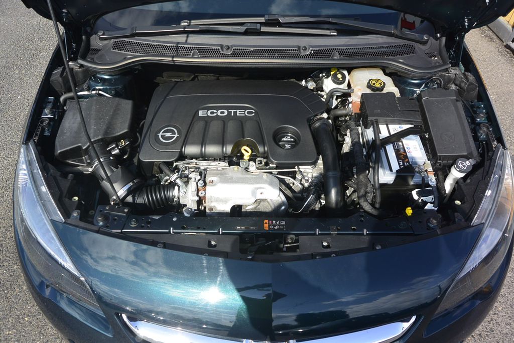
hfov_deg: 67.4
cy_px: 172
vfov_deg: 47.9
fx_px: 386
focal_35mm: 27
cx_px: 257
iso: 160
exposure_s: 1/640
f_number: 4.5
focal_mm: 10
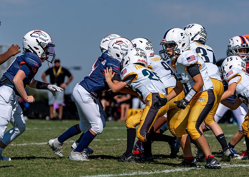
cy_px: 90
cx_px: 126
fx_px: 2131
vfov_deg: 4.8
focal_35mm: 301
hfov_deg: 6.7
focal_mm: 253
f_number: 5.6
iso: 125
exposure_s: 1/1600
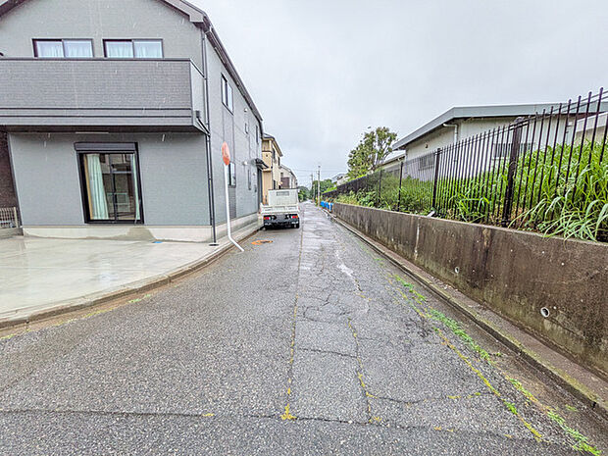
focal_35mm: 14
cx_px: 304
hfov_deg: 102.1
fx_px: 246
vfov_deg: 85.7
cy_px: 228
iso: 50
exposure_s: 1/413
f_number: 2.2
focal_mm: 1.83
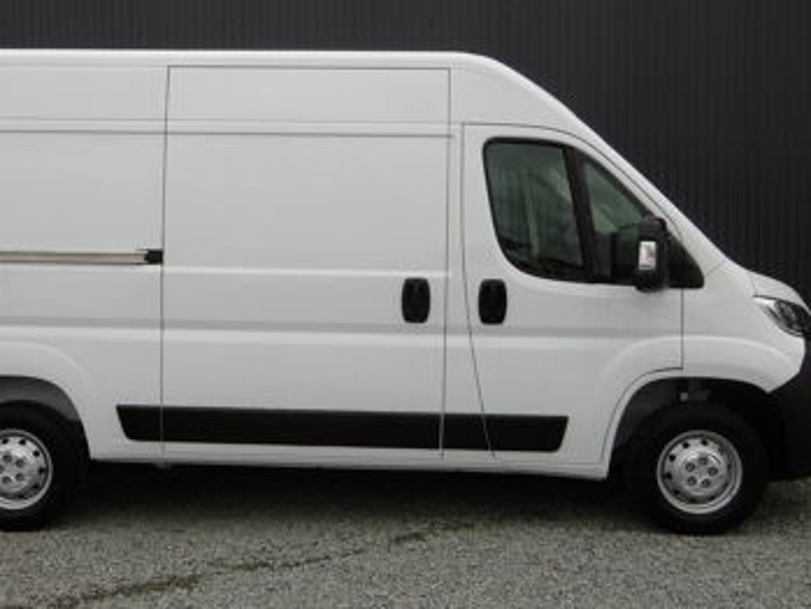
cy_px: 307
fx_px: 1031
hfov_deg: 42.8
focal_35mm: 44
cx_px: 335
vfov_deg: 32.9
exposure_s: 1/160
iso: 100
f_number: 3.5
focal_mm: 5.8
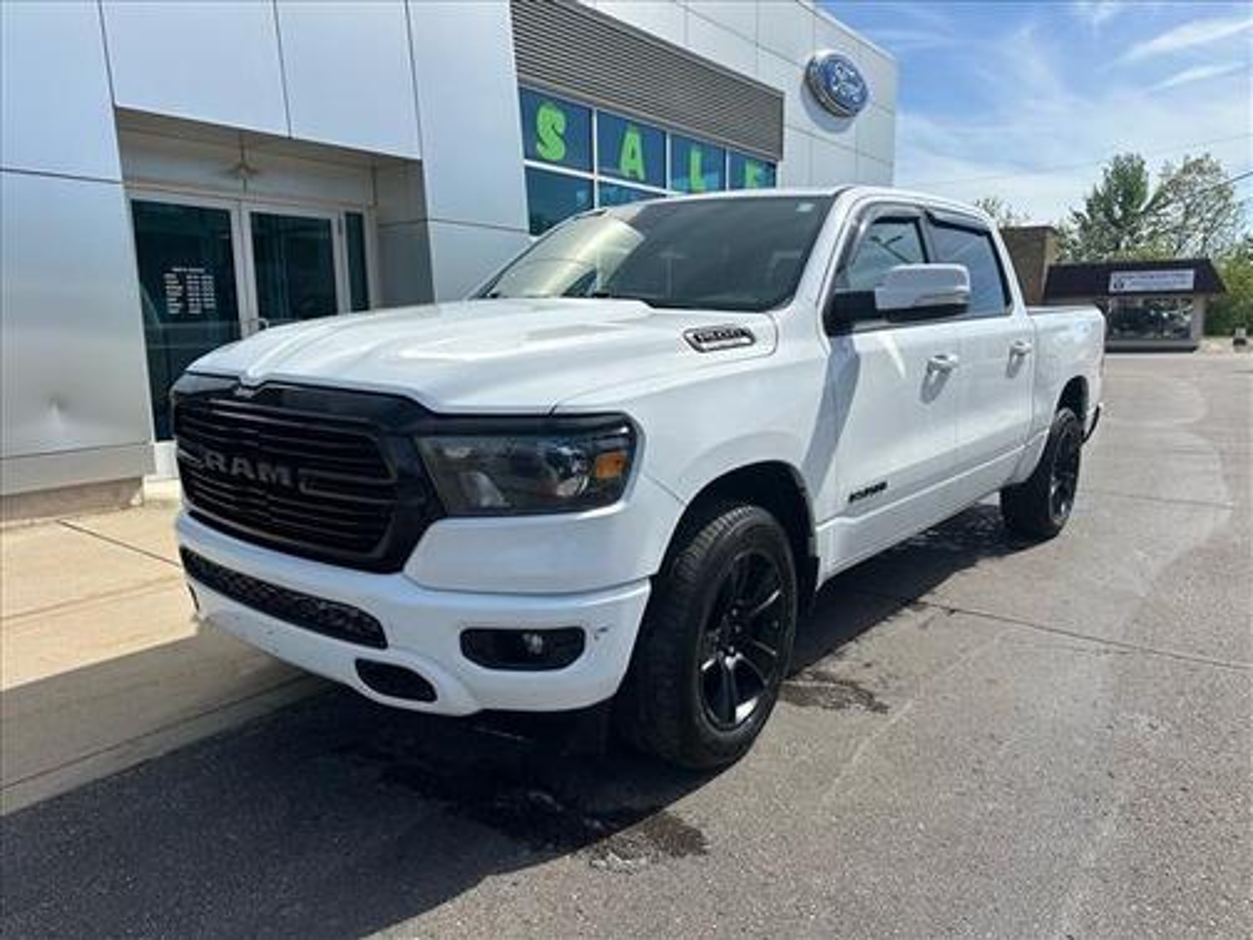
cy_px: 470
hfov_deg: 71.6
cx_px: 626
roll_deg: +0.8
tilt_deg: -9.5
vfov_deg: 56.8
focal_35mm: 24
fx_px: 869
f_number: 1.78
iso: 80
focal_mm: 6.86
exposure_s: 1/5525
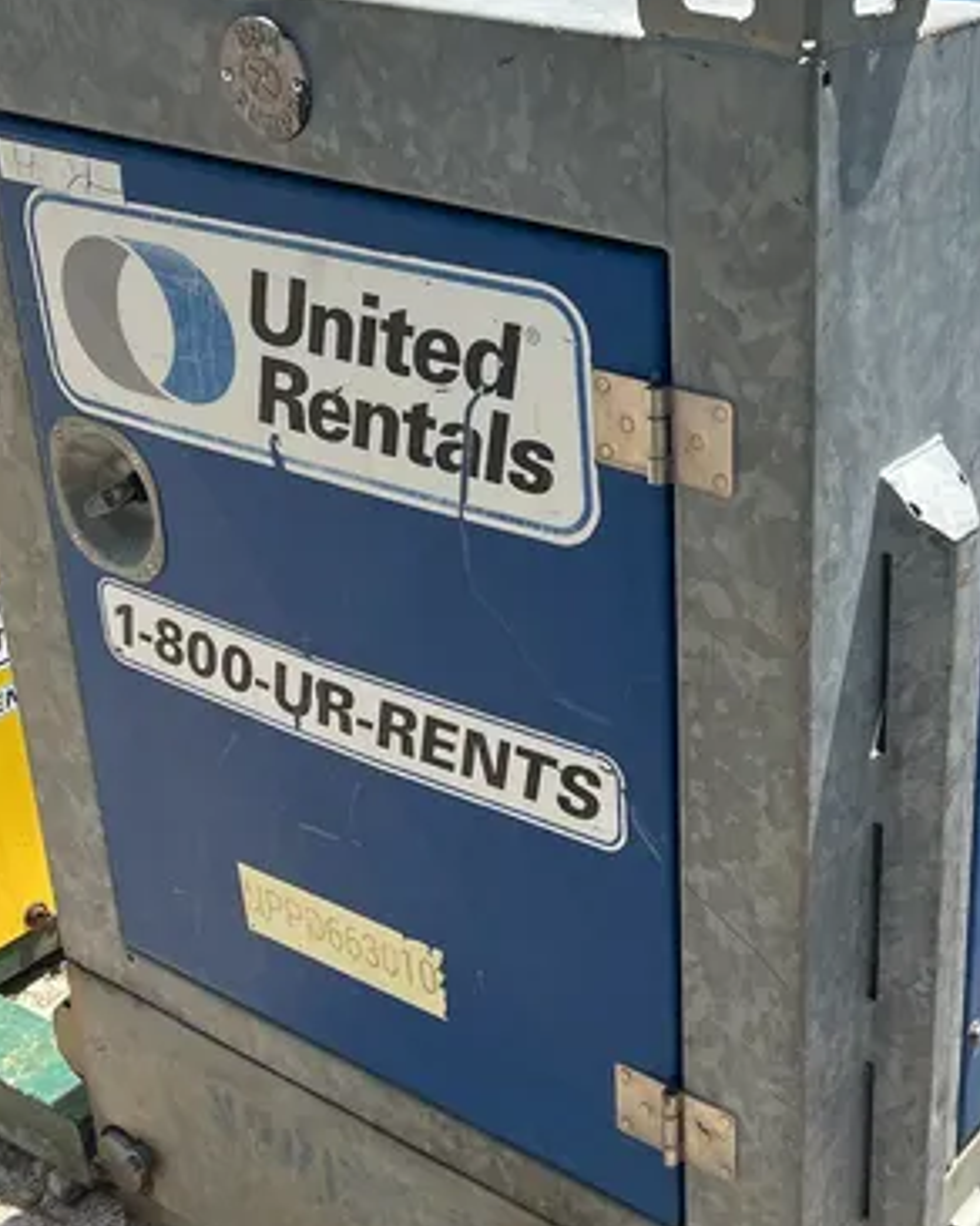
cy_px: 506
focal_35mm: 51
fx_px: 1849
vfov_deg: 36.6
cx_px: 832
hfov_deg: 28.8
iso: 50
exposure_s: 1/2994
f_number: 1.5
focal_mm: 5.7
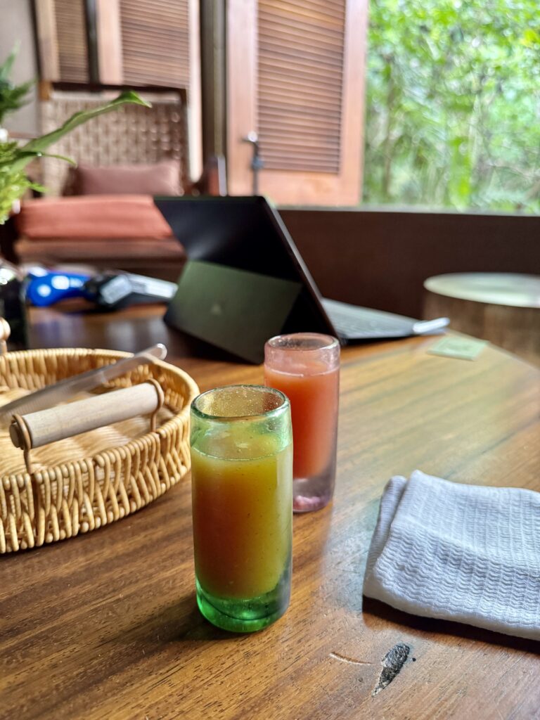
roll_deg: -1.0
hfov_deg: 56.8
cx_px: 270
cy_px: 360
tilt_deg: -16.4
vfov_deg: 71.6
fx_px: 499
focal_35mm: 24
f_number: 1.78
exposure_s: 1/40
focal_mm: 6.76
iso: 640
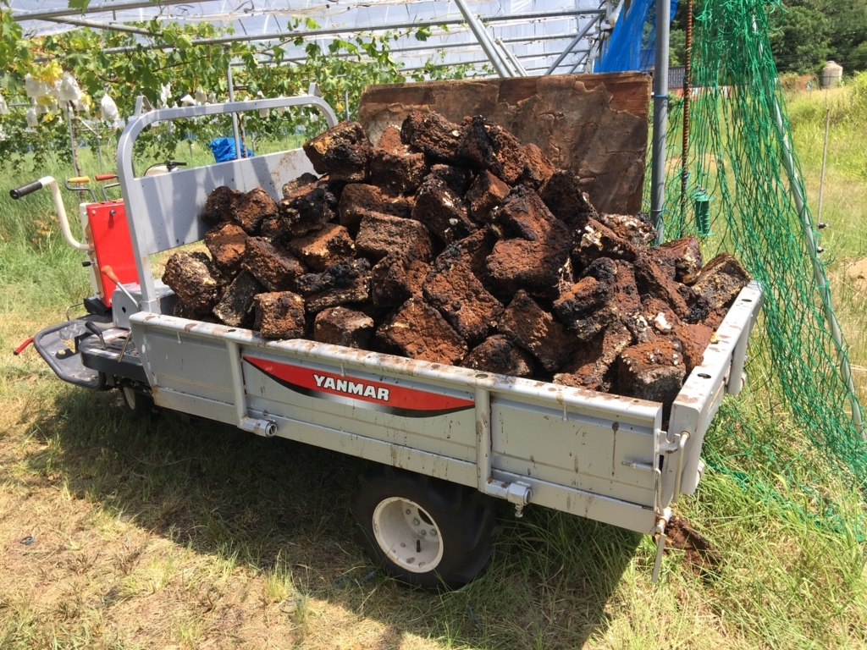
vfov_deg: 48.2
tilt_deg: -16.5
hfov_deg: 61.7
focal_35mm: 29
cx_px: 434
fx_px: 726
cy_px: 325
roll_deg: +3.7
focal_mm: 4.15
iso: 32
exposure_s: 1/638
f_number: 2.2
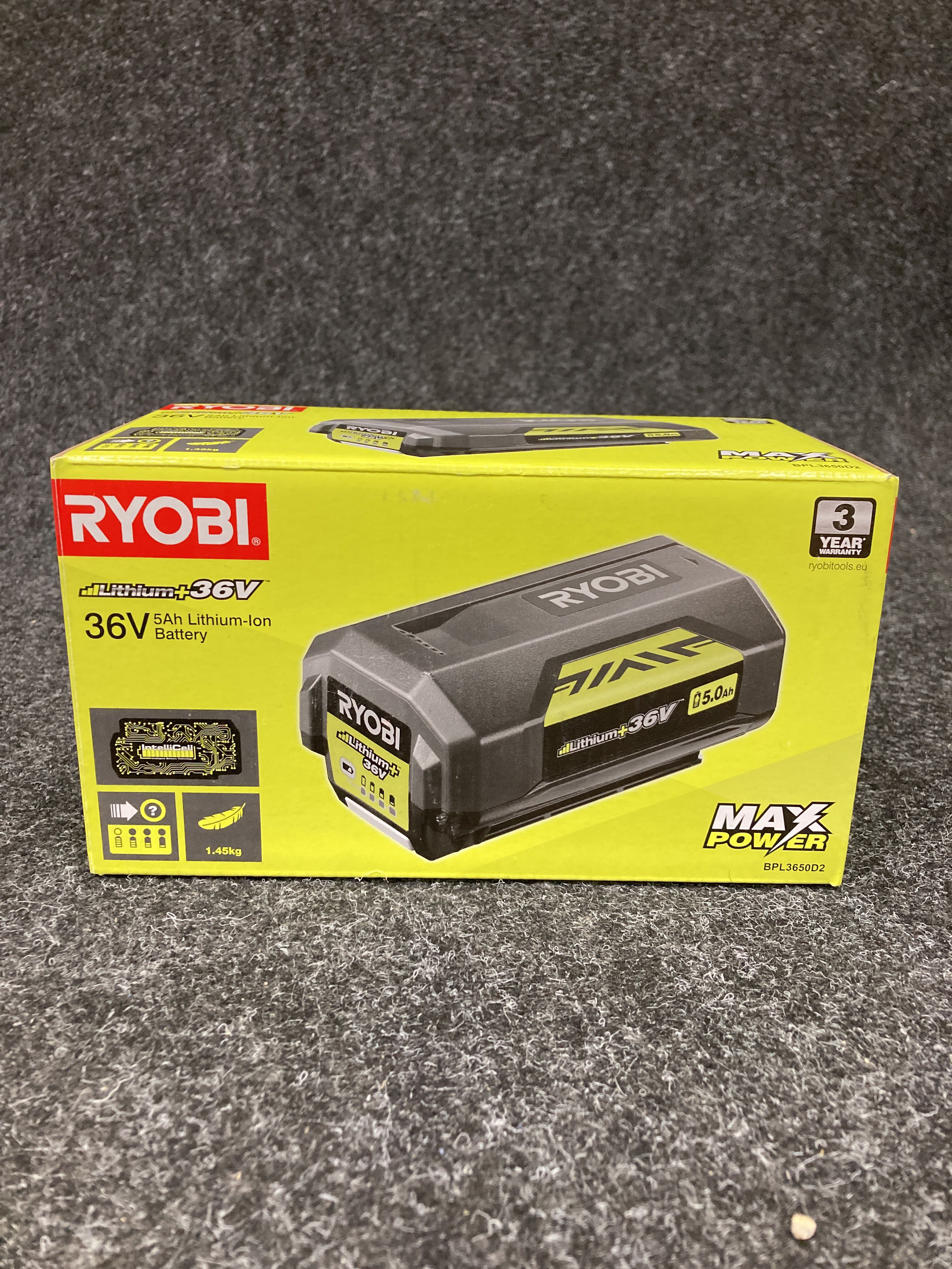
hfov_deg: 49.7
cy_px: 634
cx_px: 476
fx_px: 1027
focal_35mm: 28
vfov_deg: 63.4
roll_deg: -0.6
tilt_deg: -18.1
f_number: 1.8
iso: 125
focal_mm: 3.99
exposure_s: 1/60
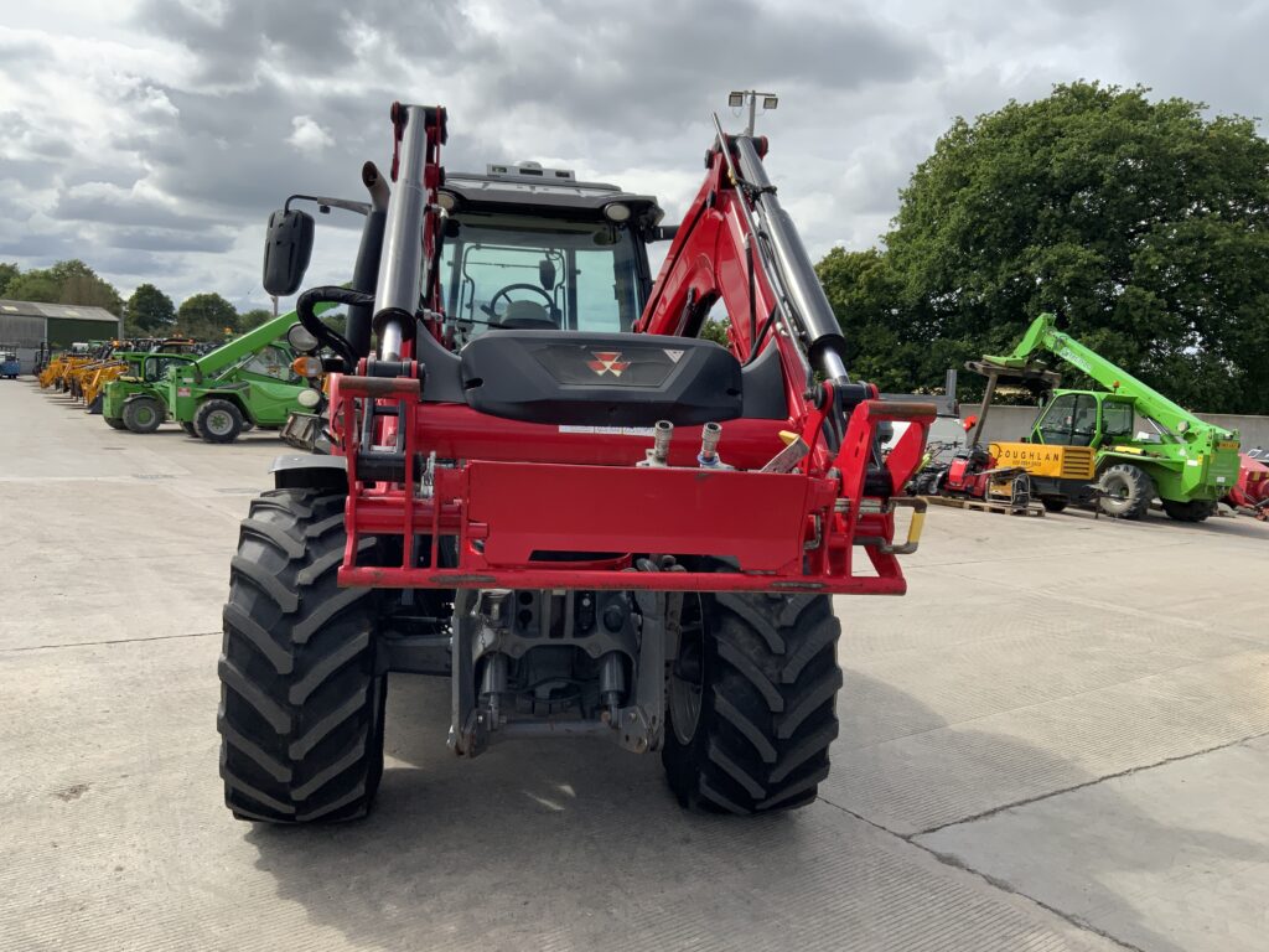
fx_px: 1063
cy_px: 476
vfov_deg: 48.2
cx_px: 634
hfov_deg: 61.7
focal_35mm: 29
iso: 16
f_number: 1.8
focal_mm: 3
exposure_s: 1/1848
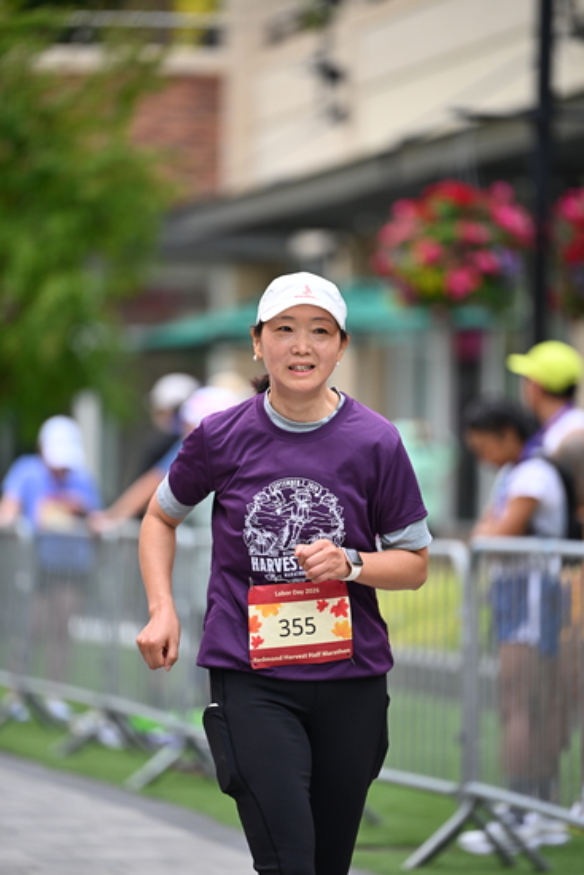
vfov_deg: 10.3
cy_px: 438
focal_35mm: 200
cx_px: 292
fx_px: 4863
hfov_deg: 6.9
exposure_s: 1/2000
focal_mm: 200
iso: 640
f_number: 2.8
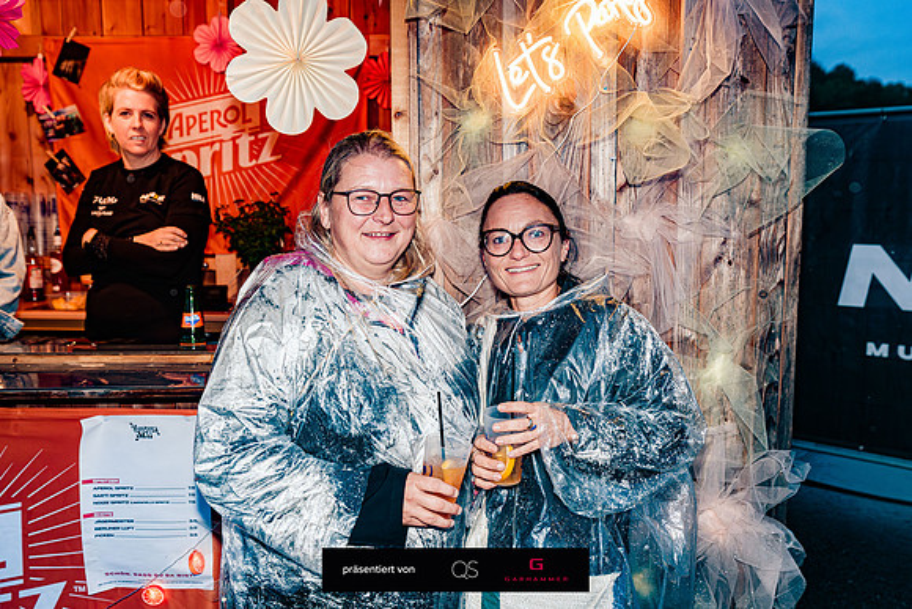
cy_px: 304
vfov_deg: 42.3
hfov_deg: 60.3
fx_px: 785
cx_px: 456
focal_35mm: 31
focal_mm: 31
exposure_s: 1/60
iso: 1250
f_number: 4
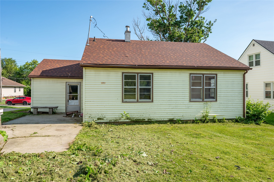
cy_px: 91
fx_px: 186
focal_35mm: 24
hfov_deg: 72.7
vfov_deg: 52.1
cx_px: 137
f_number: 9
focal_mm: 24.5
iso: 250
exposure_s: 1/320
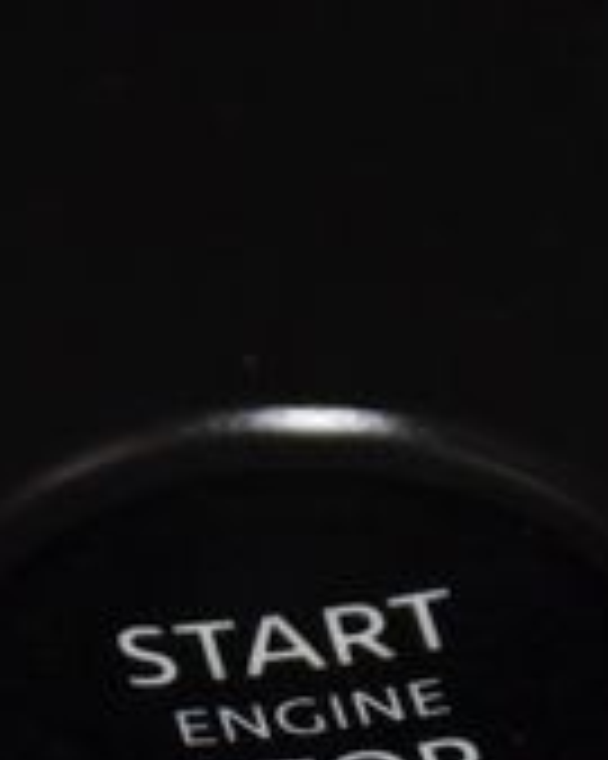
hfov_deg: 2.1
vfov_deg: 2.6
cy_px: 848
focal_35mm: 746
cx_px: 243
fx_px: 16795
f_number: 5.6
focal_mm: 140
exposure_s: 1/100
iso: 1250
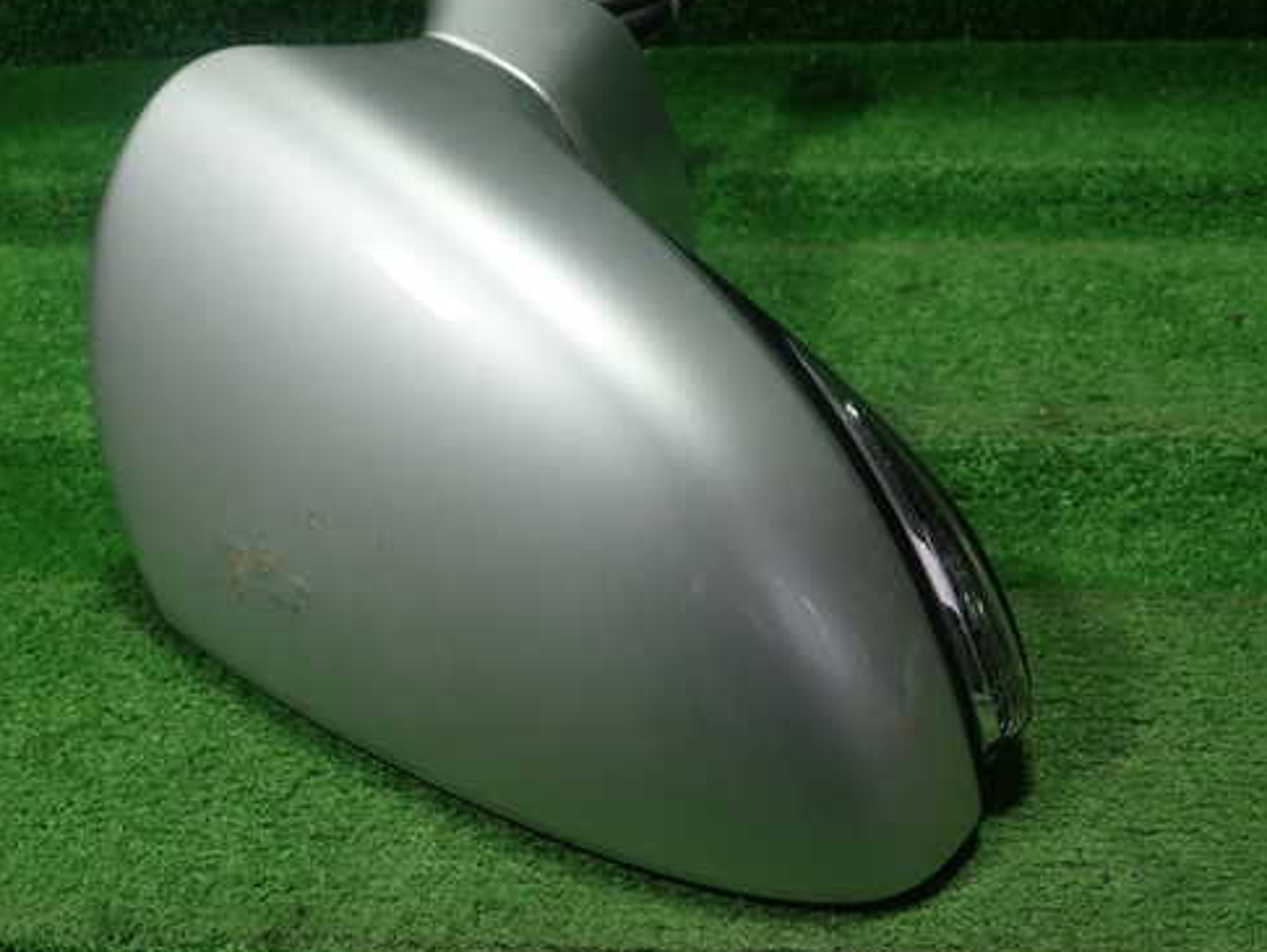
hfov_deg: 50.0
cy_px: 449
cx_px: 550
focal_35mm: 37
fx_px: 1355
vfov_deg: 38.7
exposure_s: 1/125
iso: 200
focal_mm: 5.5
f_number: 2.3
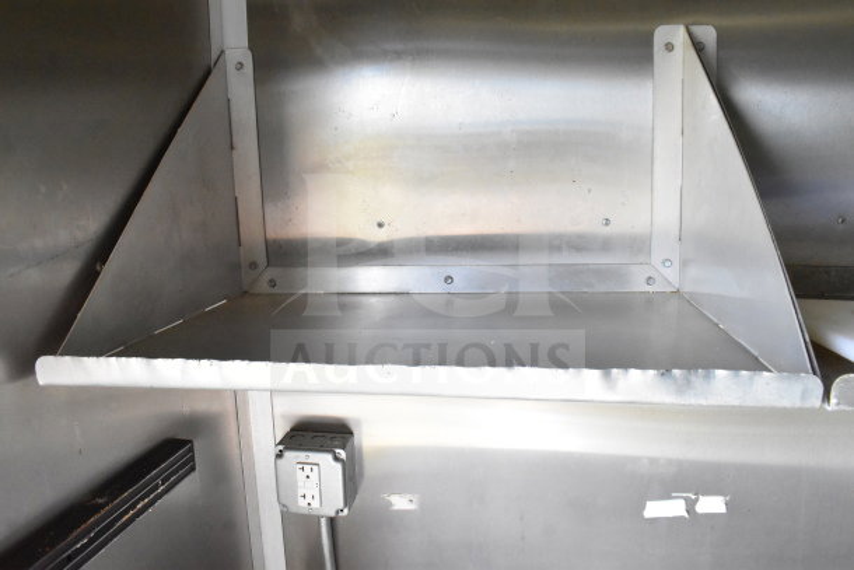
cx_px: 427
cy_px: 285
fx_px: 641
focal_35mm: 27
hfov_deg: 67.4
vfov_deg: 48.0
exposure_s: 1/400
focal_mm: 18
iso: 6400
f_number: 10
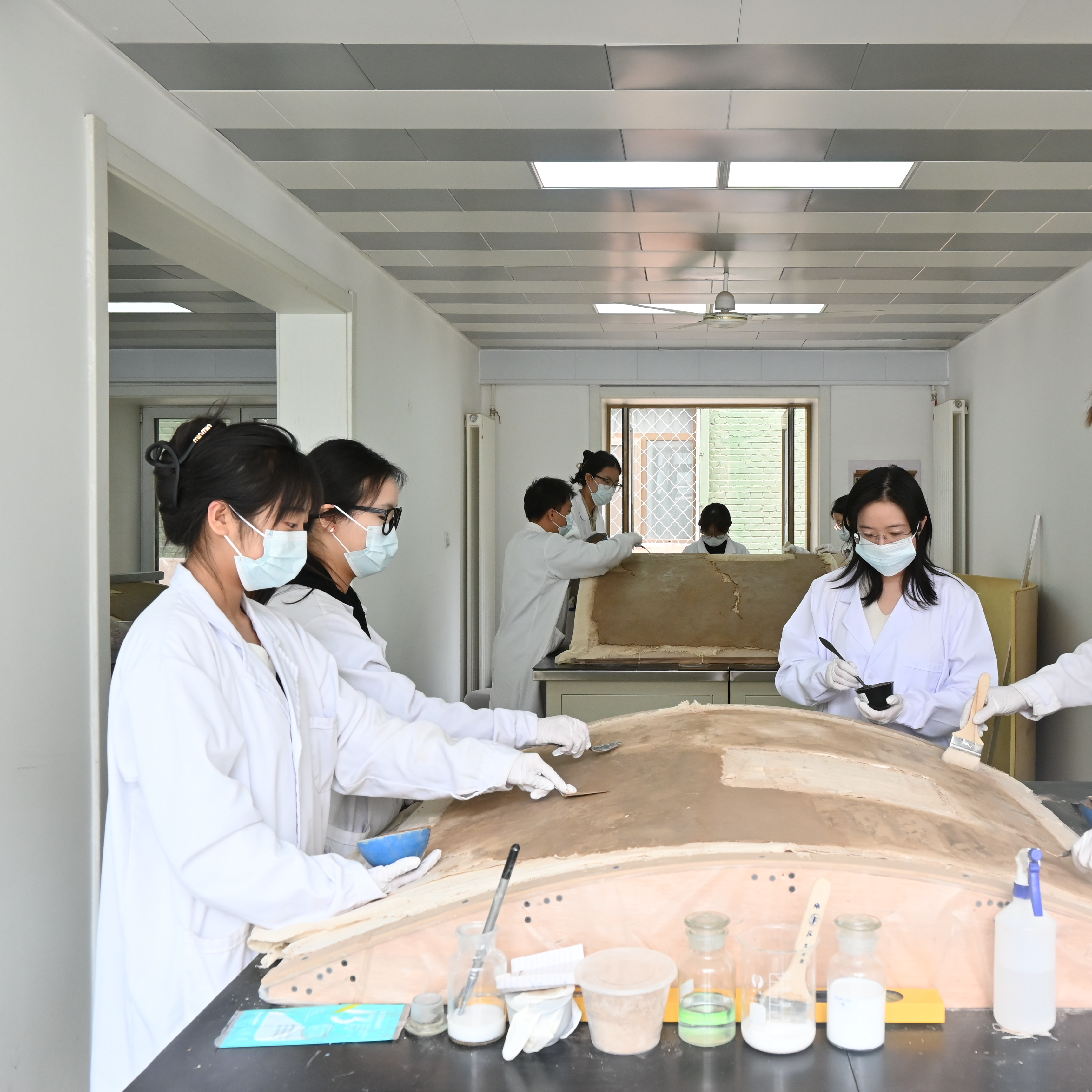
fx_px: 1178
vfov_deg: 49.7
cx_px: 691
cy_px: 539
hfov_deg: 49.2
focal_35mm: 33
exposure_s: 1/80
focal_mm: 16
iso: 640
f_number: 5
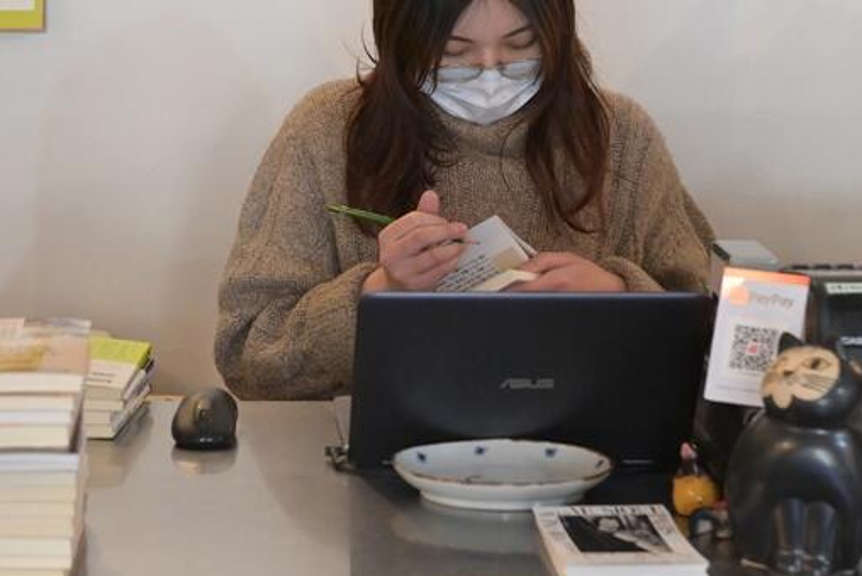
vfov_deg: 11.9
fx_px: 2754
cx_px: 298
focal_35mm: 115
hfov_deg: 17.7
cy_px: 147
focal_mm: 70
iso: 6400
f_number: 5.6
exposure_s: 1/200
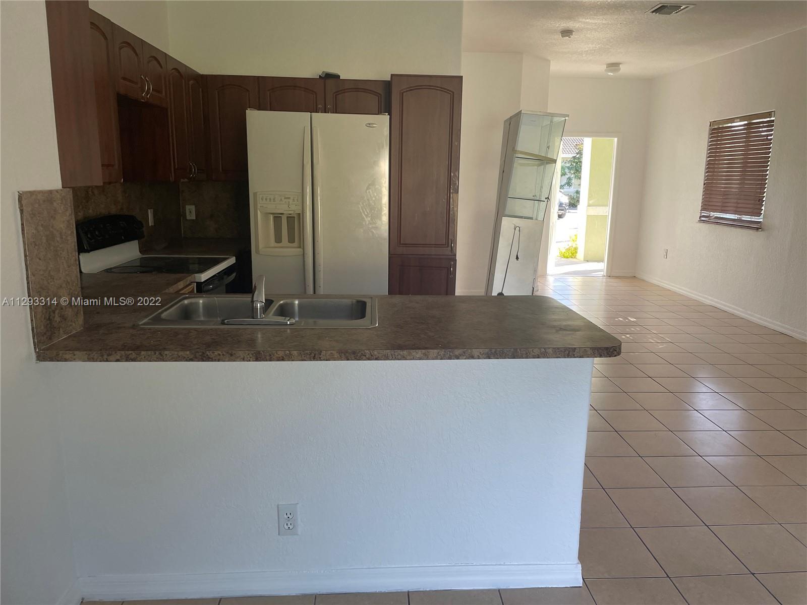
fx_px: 606
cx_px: 404
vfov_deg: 53.1
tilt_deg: -11.9
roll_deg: -0.5
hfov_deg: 67.3
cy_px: 302
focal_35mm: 26
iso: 80
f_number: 1.6
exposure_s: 1/121
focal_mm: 4.2
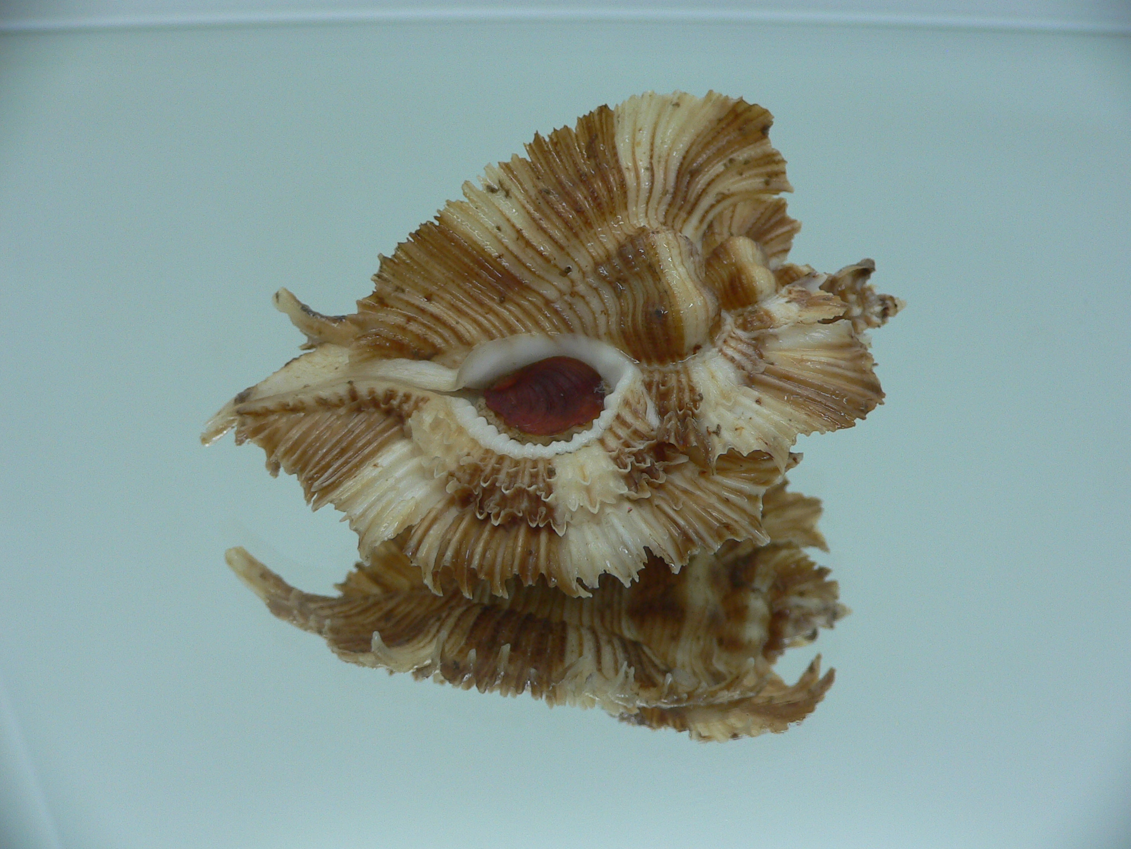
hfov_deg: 52.6
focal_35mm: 35
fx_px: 1144
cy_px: 424
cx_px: 566
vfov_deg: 40.7
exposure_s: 1/60
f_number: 2.8
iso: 80
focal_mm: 4.6
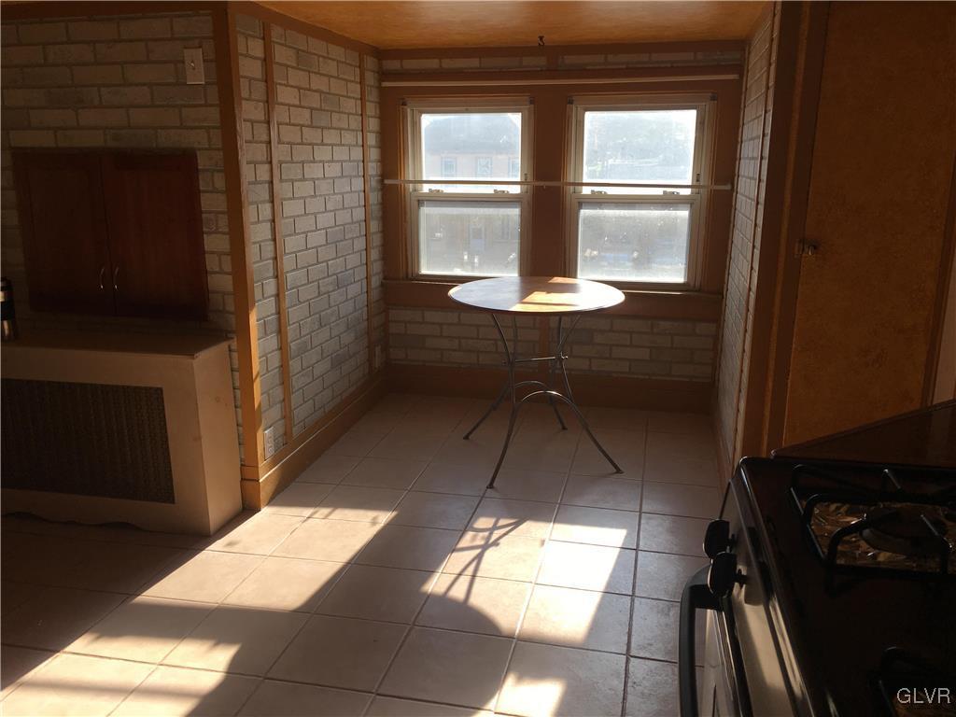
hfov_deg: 61.7
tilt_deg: -14.9
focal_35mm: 29
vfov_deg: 48.2
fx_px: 801
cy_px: 358
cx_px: 478
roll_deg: +0.3
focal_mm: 4.15
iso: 25
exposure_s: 1/316
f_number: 2.2
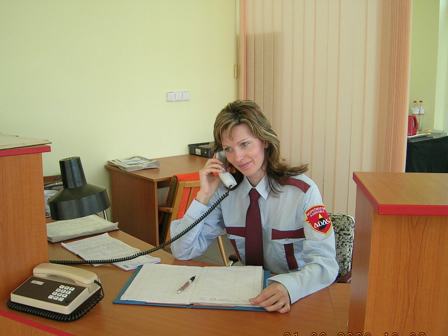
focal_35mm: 40
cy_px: 187
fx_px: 518
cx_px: 210
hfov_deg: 46.8
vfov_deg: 35.9
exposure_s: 1/95.8
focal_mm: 5.4
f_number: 2.8
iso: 50
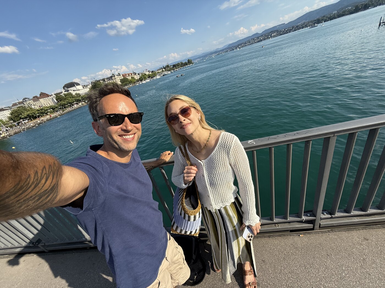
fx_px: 156
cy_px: 144
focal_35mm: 14
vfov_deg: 85.7
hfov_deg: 102.1
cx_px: 192
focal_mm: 2.22
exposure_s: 1/1312
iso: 50
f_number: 2.2
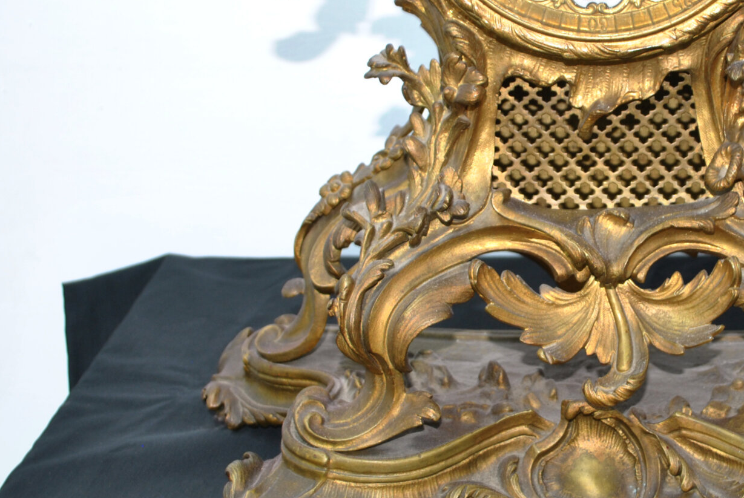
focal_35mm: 75
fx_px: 1552
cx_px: 581
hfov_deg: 26.5
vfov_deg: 18.2
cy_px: 200
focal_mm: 24
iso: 200
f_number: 4
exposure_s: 1/8
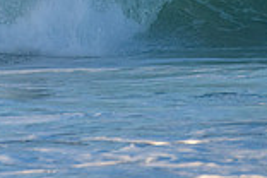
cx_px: -19
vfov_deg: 0.7
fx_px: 13757
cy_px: -56
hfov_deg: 1.1
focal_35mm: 1855
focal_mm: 500
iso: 720
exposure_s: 1/2000
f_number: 5.6
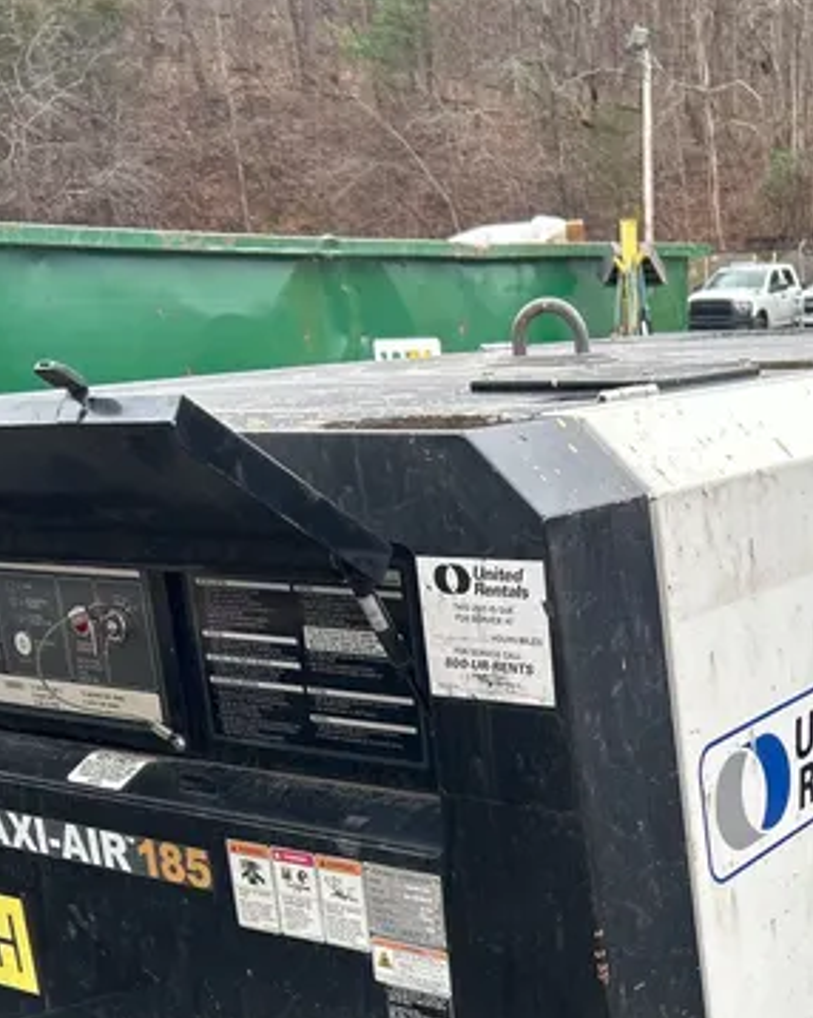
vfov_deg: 34.2
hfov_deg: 28.5
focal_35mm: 52
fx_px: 1565
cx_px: 642
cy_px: 894
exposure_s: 1/408
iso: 50
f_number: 1.5
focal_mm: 5.7
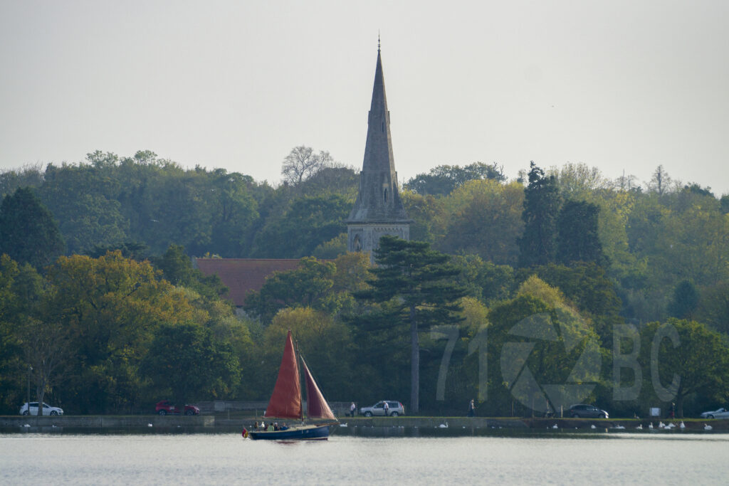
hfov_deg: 4.2
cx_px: 364
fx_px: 10024
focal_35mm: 495
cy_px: 243
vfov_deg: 2.8
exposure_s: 1/500
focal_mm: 330
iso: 200
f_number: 5.6
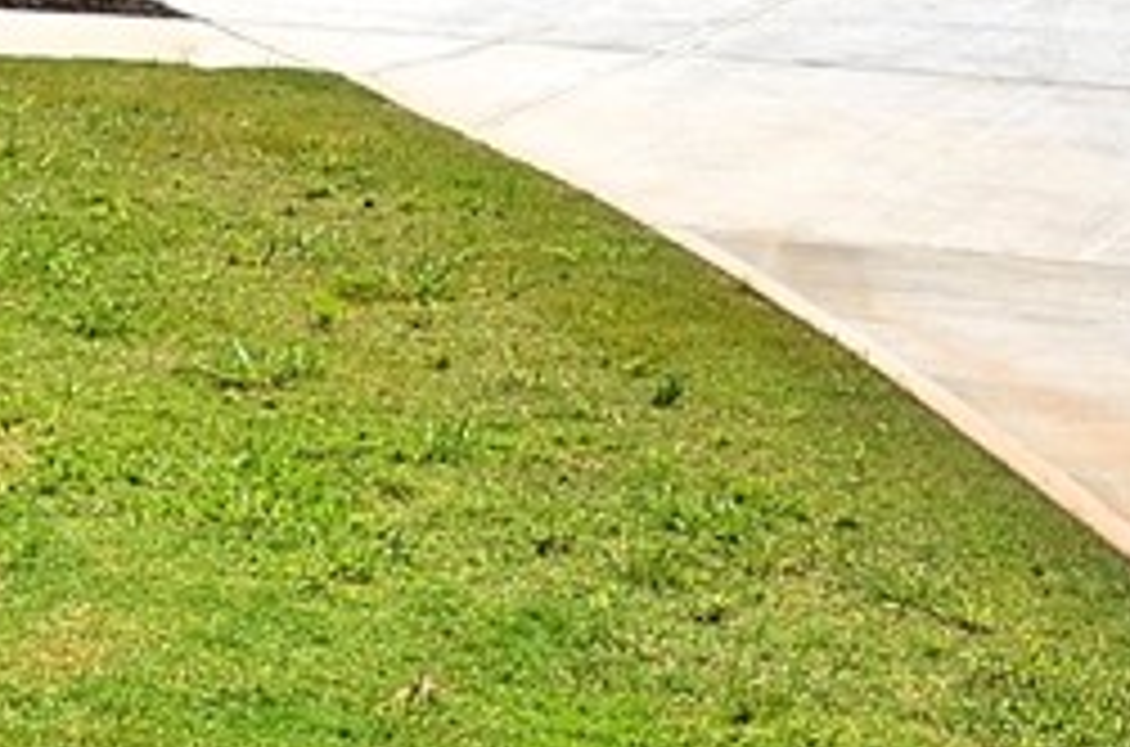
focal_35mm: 130
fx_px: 4070
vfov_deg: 9.7
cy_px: -790
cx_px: -286
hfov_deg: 15.2
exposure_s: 1/320
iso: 100
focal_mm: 20
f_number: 9
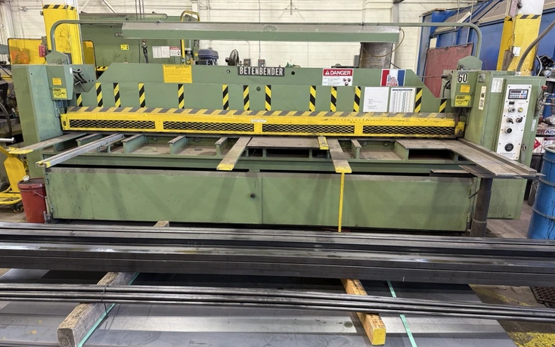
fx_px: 393
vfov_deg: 47.6
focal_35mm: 26
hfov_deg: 70.4
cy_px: 184
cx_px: 281
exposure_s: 1/60
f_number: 1.78
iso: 160
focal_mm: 6.76
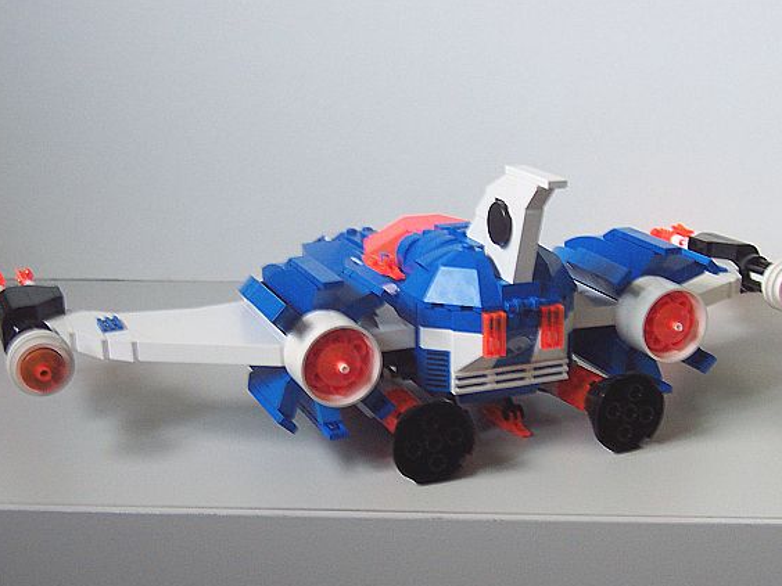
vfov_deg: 19.4
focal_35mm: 76
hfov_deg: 25.7
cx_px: 406
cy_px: 330
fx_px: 1717
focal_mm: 10.4
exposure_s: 1/15
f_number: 3.4
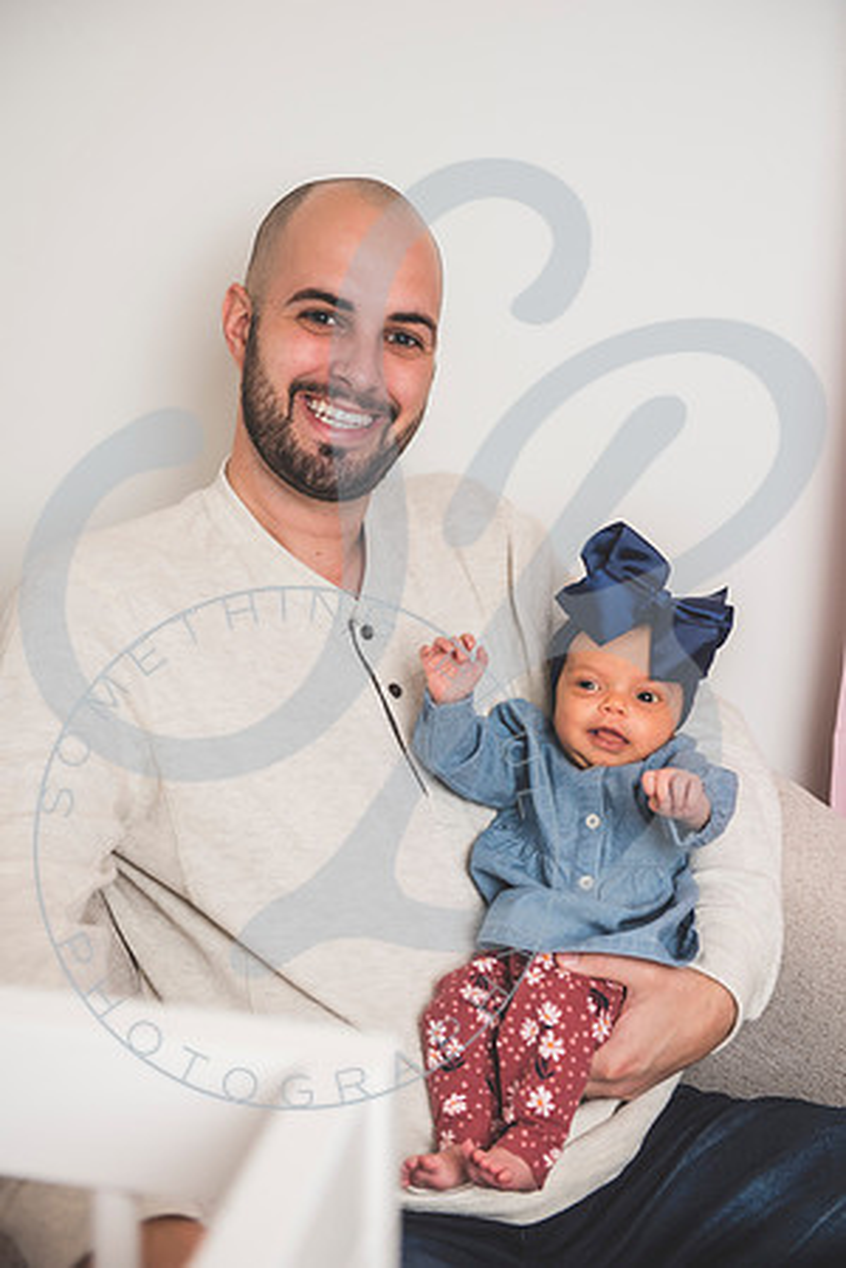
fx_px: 2044
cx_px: 423
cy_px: 634
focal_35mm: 58
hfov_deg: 23.4
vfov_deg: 34.5
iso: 200
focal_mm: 58
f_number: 3.5
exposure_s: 1/125
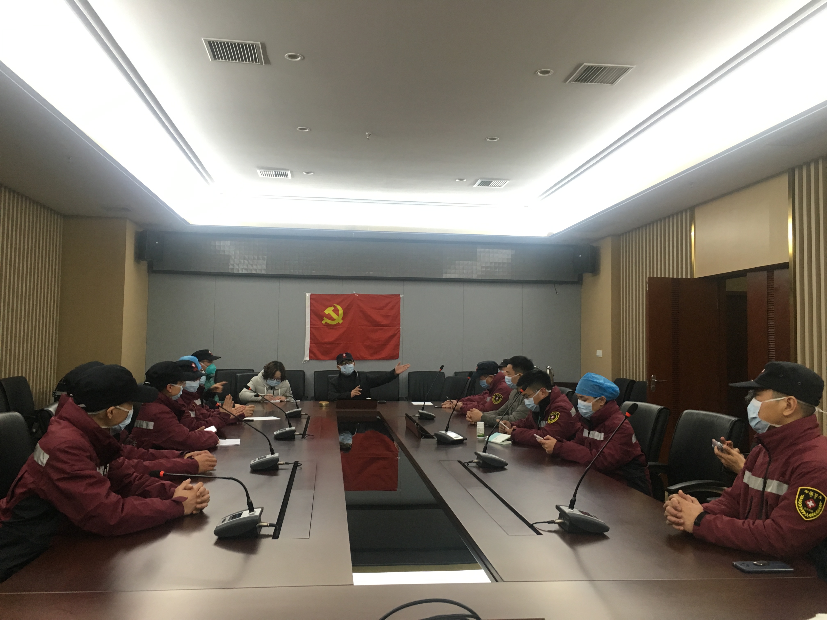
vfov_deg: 48.2
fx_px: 693
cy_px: 310
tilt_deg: +4.3
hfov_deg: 61.7
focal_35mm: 29
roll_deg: -0.8
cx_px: 414
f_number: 2.2
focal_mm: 4.15
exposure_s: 1/33
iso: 125
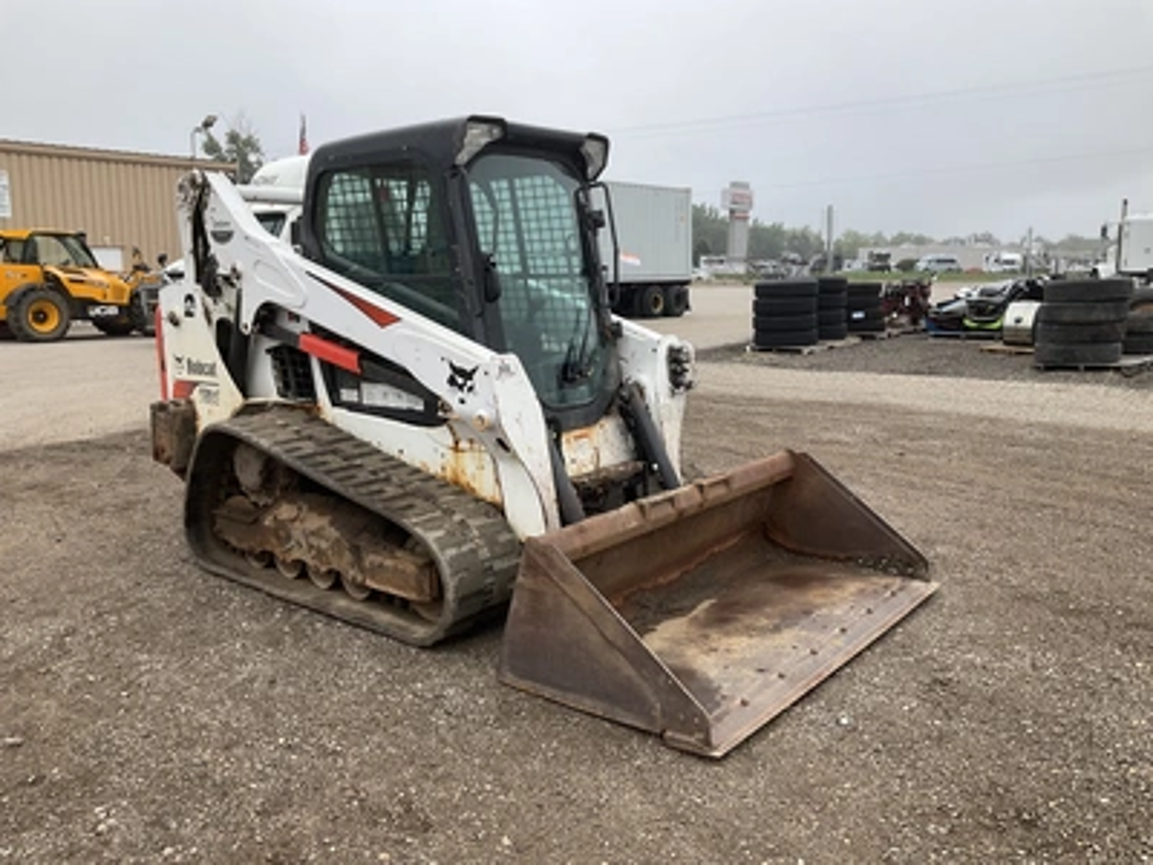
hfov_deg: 61.7
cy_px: 432
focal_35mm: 29
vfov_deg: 48.2
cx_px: 576
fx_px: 966
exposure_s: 1/268
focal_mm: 3
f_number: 1.8
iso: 25
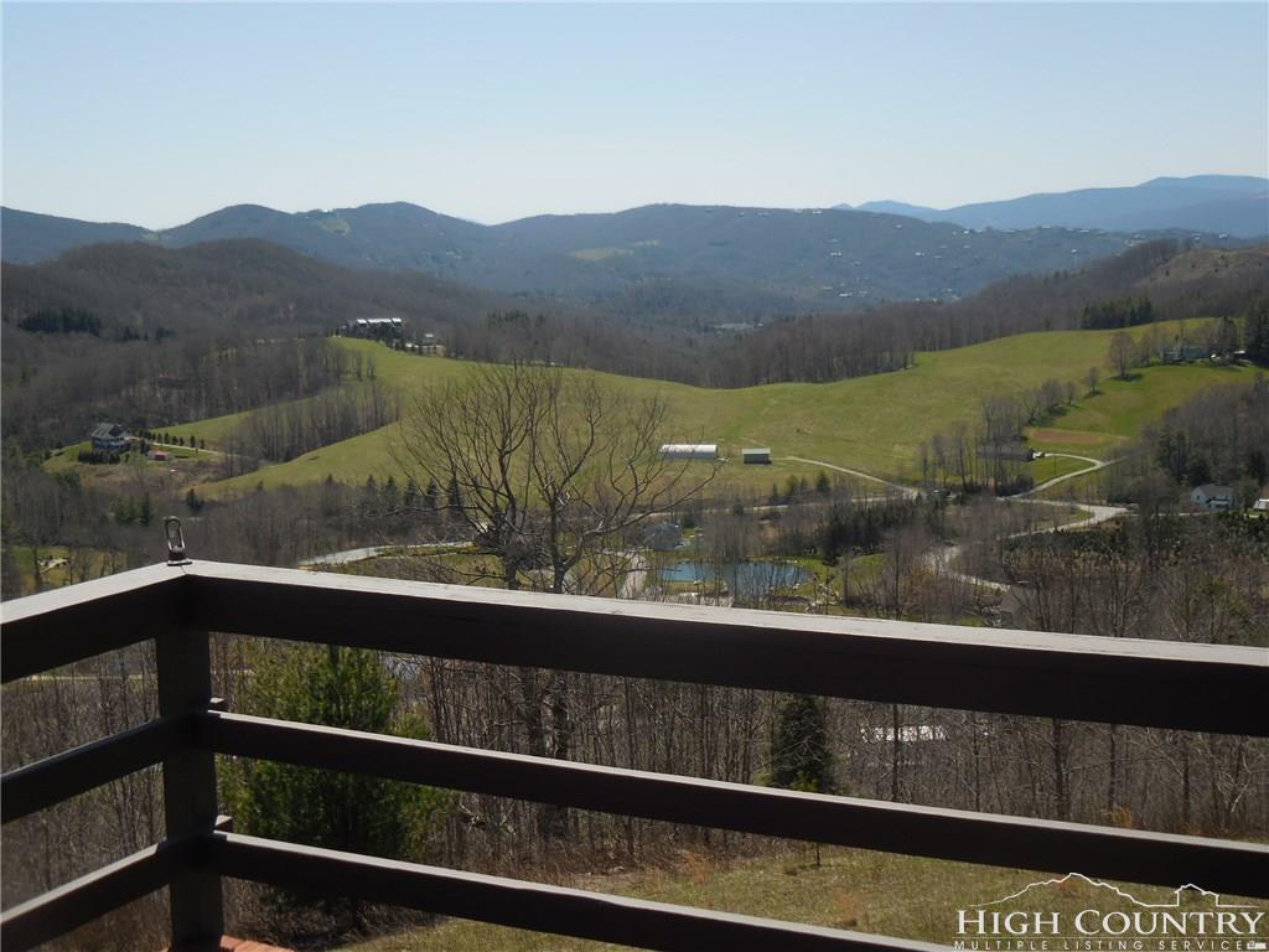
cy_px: 476
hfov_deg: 36.8
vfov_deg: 28.0
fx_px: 1906
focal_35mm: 52
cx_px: 634
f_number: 4.3
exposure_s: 1/1000
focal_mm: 9.4
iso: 125
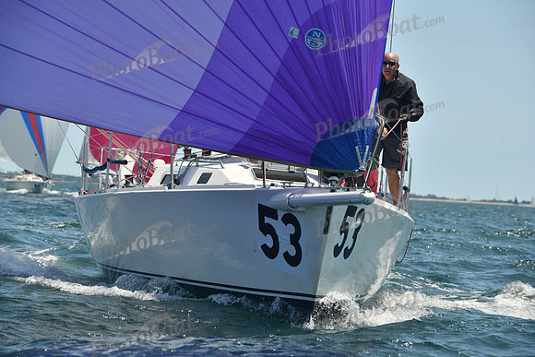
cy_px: 178
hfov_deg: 12.4
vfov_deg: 8.3
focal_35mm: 165
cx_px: 268
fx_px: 2453
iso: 320
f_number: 8
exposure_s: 1/640
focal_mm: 165
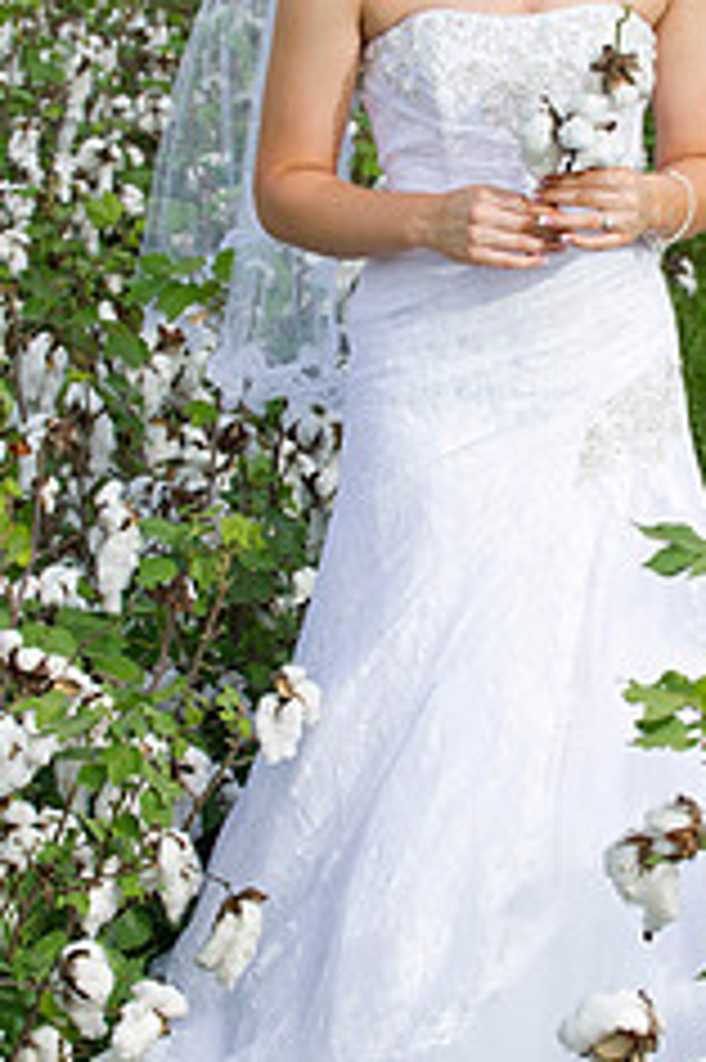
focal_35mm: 149
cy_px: 436
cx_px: 465
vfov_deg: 13.8
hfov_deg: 9.2
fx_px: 4389
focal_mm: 78
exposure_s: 1/250
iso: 200
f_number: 8
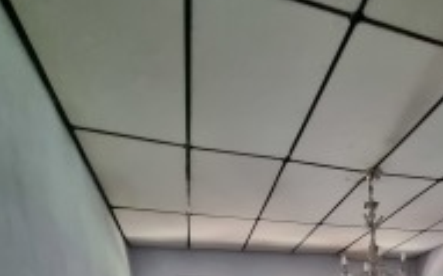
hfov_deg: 60.5
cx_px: 342
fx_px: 350
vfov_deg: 27.3
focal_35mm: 29
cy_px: 428
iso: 640
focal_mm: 2.2
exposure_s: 1/25
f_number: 2.2
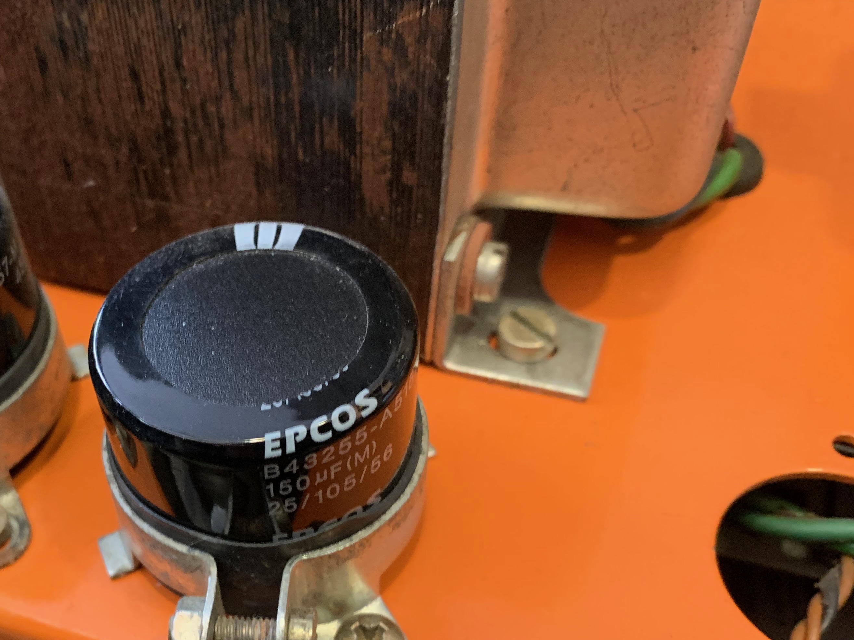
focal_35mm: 40
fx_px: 987
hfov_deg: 45.3
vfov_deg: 35.5
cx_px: 224
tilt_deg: -47.2
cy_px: 443
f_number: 1.8
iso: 400
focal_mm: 4.25
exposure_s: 1/25
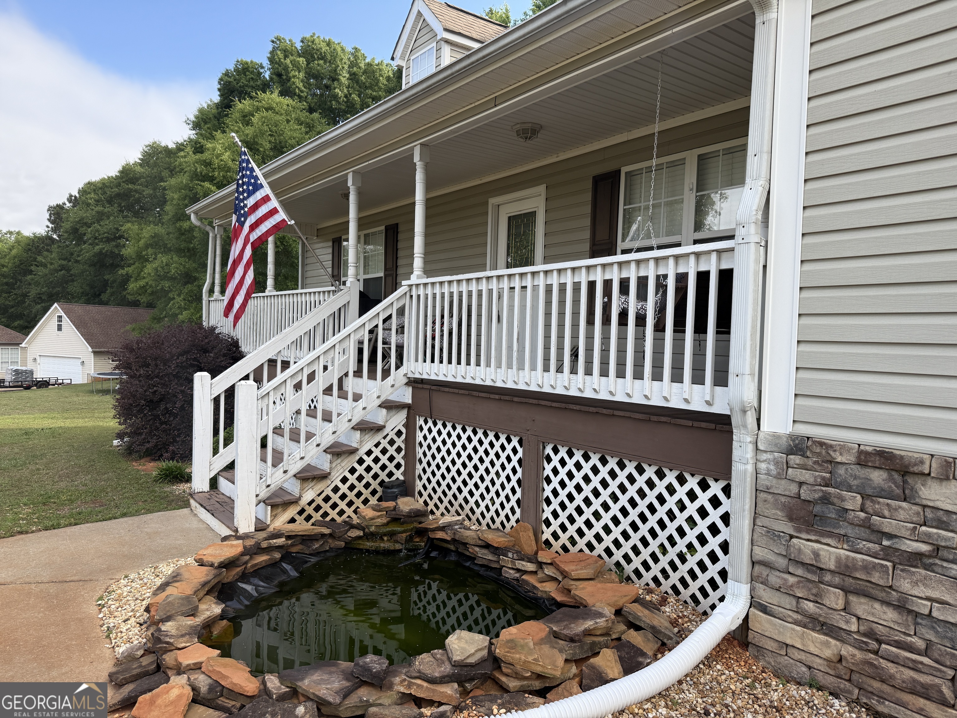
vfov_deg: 56.8
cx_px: 478
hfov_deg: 71.6
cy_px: 359
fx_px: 664
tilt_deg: -1.2
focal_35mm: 24
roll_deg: -1.6
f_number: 1.78
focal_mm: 6.76
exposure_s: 1/1156
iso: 100
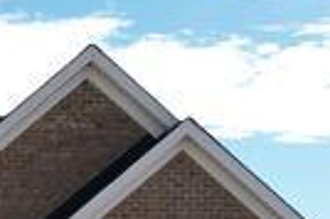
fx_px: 1126
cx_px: -251
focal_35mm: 123
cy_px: 470
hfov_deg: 14.7
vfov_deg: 10.1
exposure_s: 1/1600
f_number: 2.8
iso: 100
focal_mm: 8.38
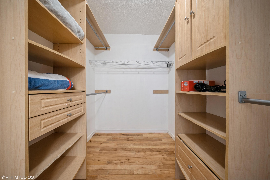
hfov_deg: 112.6
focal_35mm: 12
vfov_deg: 90.0
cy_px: 90
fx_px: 90
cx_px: 135
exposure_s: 1.3
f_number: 10
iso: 160
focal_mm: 12
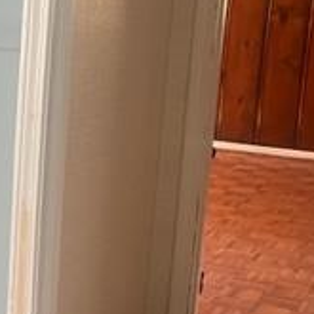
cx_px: -148
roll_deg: -1.6
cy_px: 129
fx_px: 913
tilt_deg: -11.1
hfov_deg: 17.6
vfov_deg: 19.5
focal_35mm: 89
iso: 200
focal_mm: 5.7
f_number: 1.5
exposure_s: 1/60
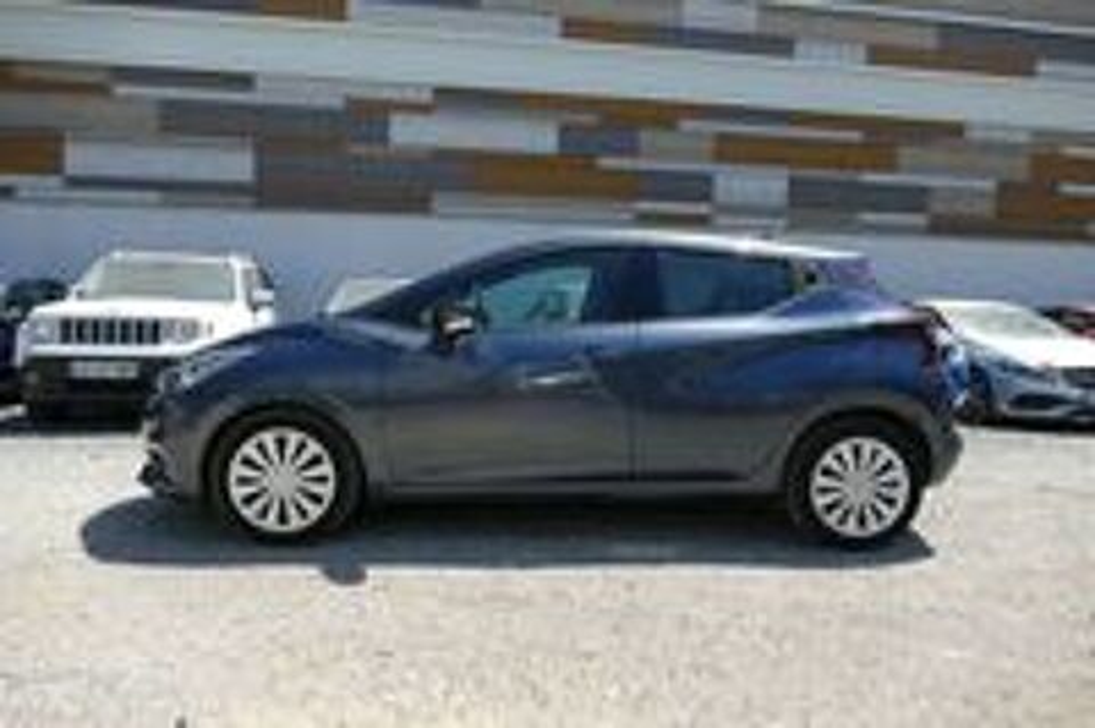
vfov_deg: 51.2
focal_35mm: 25
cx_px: 548
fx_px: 760
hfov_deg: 71.6
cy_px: 364
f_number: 2.8
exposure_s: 1/1300
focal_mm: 9.12
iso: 125
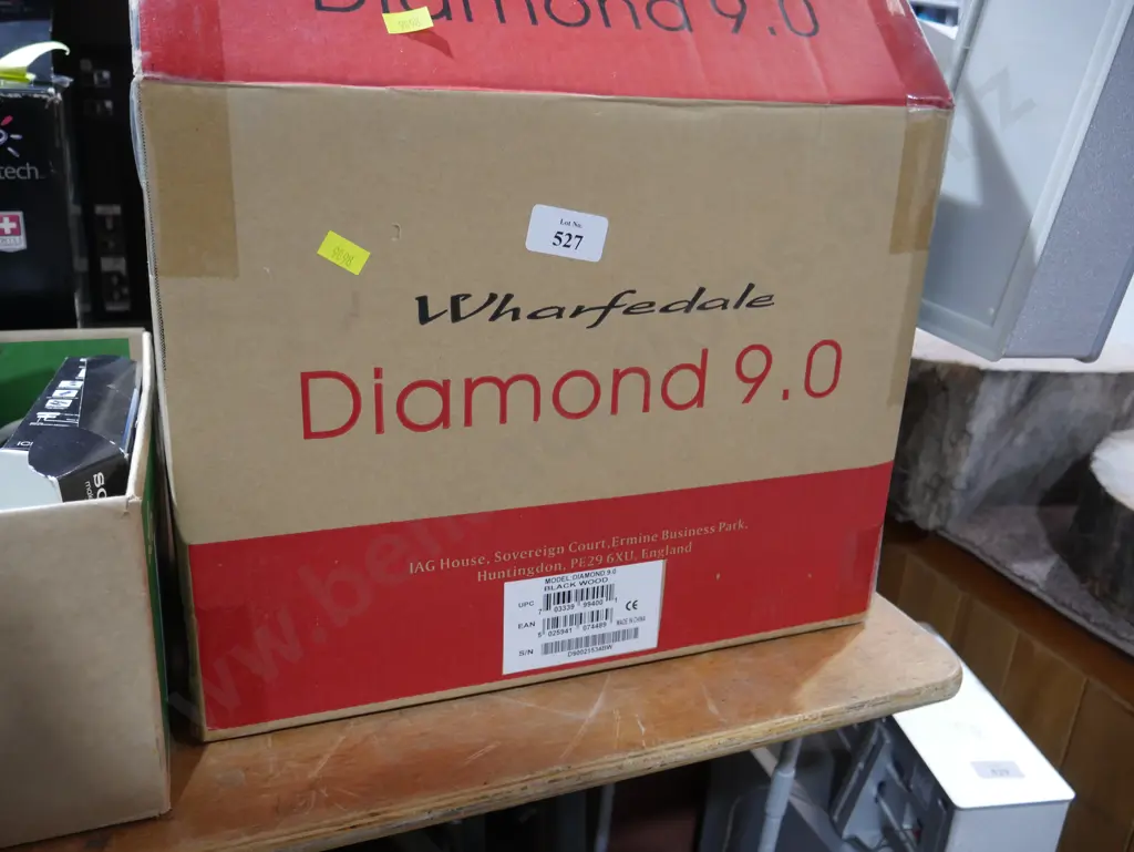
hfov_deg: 59.9
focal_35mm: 30
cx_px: 567
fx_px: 983
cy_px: 426
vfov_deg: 46.8
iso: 800
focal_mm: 15
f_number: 3.6
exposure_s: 1/60
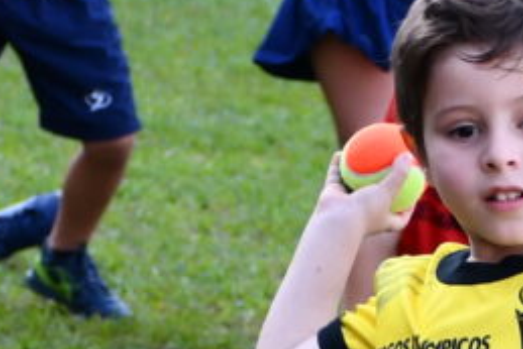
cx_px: 715
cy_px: 970
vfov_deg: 2.2
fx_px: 9041
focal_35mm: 622
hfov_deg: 3.3
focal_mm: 56
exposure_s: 1/250
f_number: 4.8
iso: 400
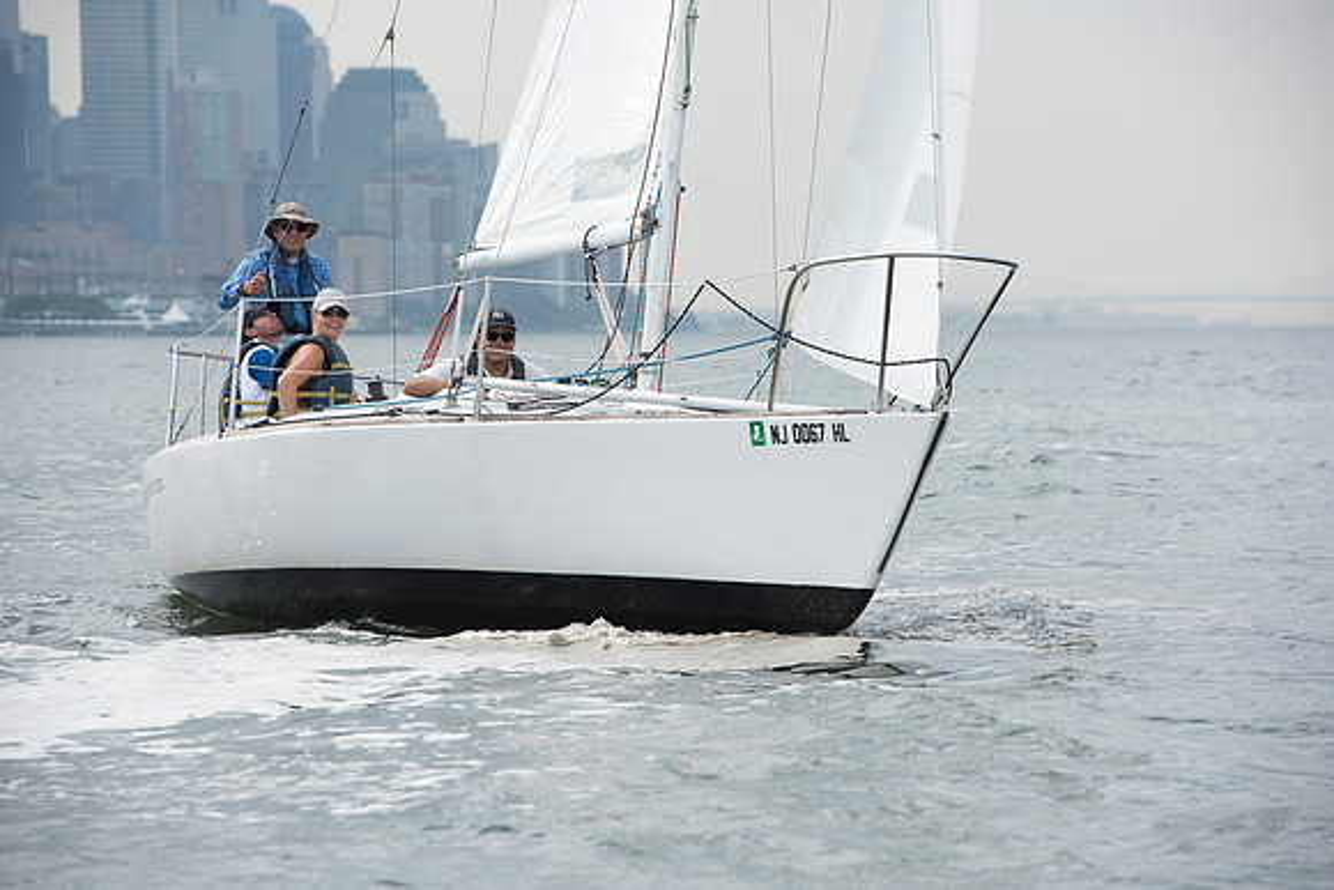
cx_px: 667
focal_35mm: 200
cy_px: 445
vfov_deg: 6.9
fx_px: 7412
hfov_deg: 10.3
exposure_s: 1/1250
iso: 320
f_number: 8
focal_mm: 200
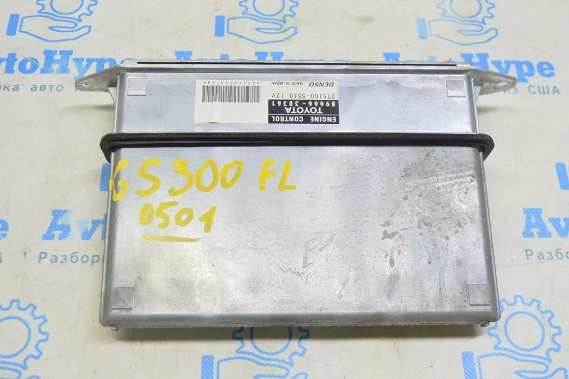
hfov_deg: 45.0
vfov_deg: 30.8
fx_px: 687
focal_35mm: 44
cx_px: 284
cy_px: 190
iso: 400
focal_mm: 29
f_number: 5.6
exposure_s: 1/20
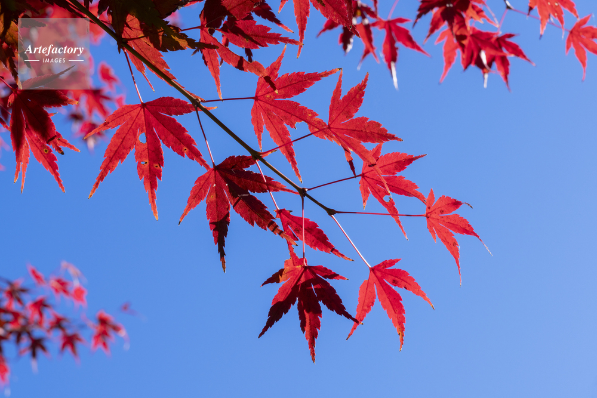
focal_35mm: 70
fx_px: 1161
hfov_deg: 28.8
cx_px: 298
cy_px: 199
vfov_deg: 19.5
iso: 400
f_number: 16
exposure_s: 1/160
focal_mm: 70
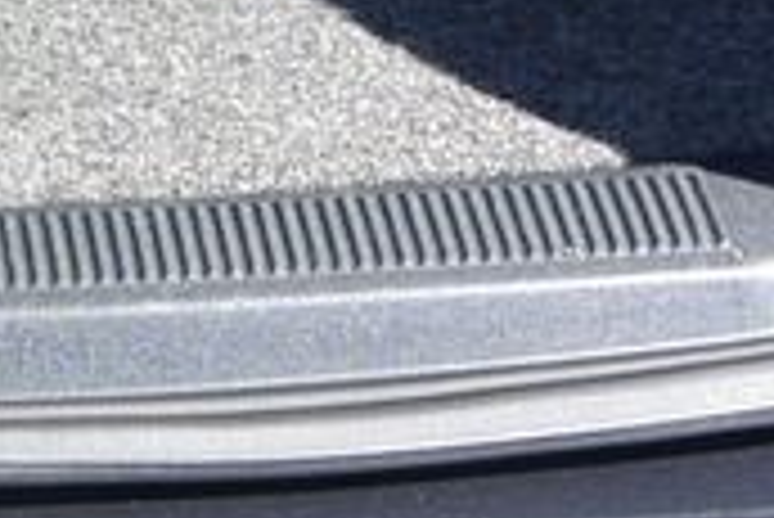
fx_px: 3464
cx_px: -374
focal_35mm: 161
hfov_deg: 12.2
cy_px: -754
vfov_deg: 7.9
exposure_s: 1/400
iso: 160
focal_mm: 10
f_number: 4.5
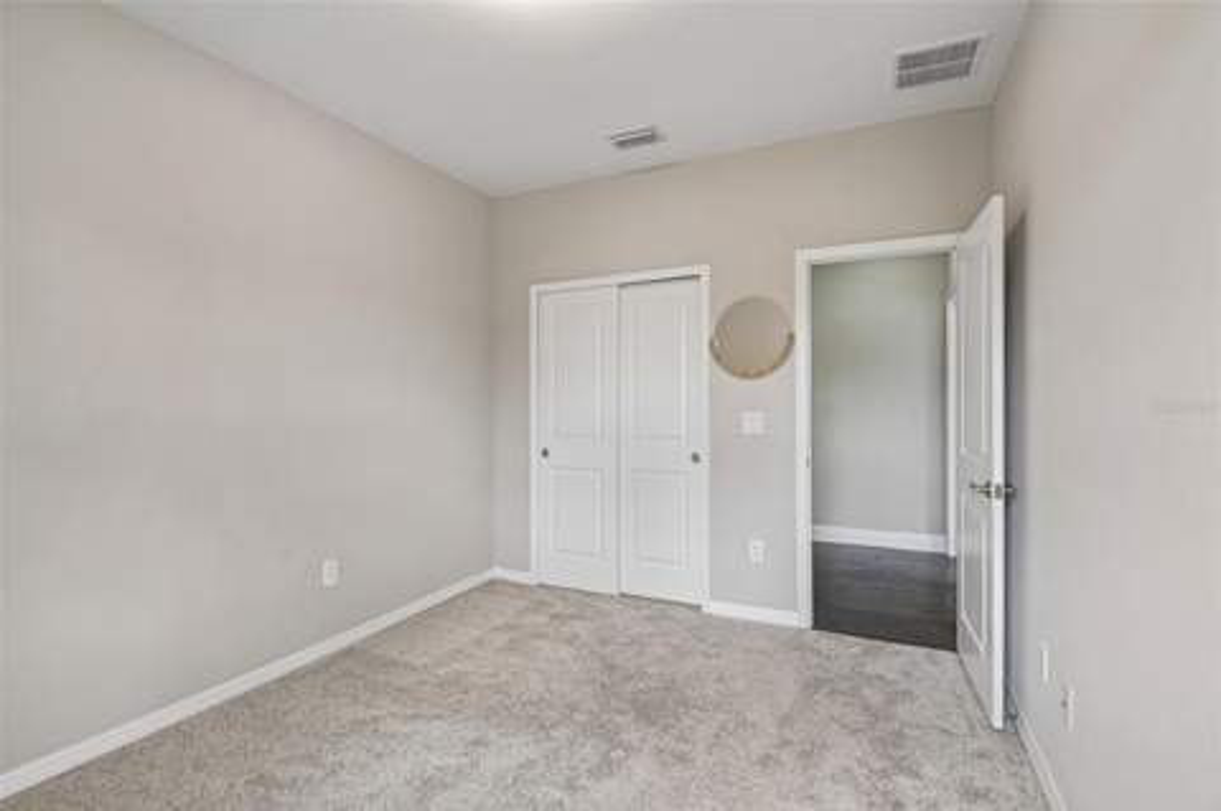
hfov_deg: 96.8
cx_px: 610
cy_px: 406
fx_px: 542
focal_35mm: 16
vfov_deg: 73.6
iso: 400
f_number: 8
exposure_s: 1/30
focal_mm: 16
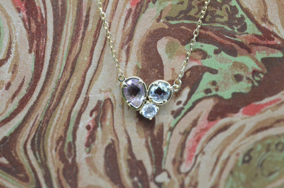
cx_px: 142
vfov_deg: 22.5
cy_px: 94
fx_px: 472
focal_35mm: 60
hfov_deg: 33.5
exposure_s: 1/1000
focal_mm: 40
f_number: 6.3
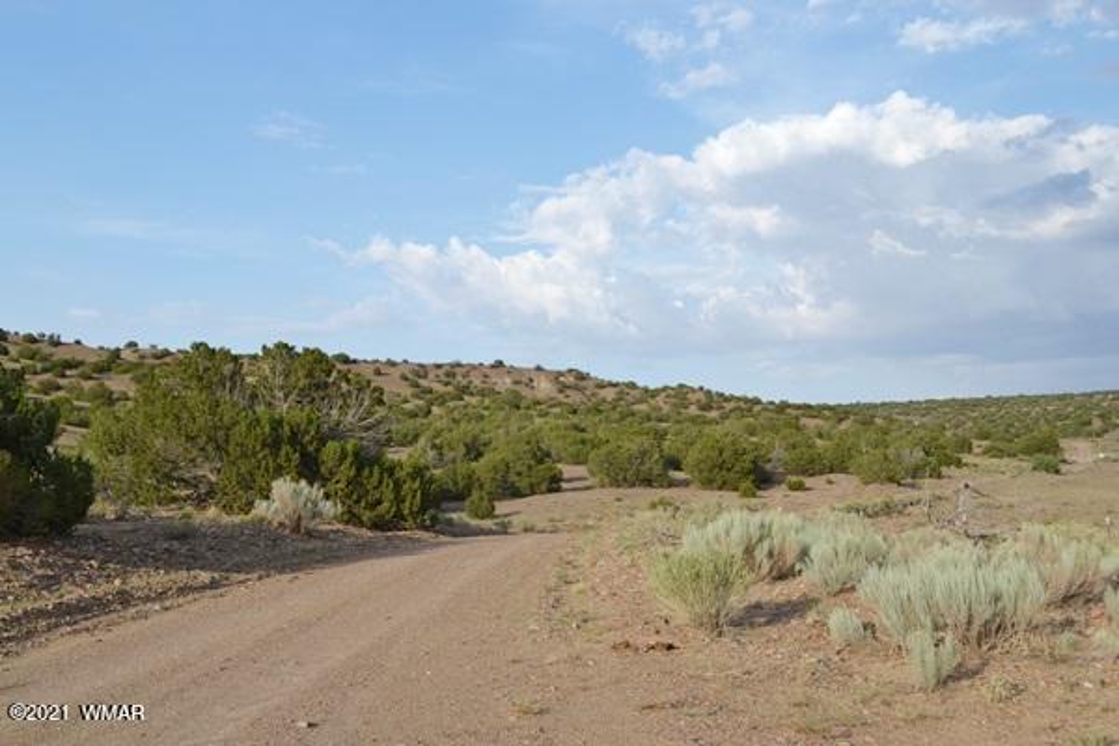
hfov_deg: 49.6
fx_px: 1212
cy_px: 373
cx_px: 560
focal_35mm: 39
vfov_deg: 34.2
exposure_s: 1/200
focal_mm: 26
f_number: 7.1
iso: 100
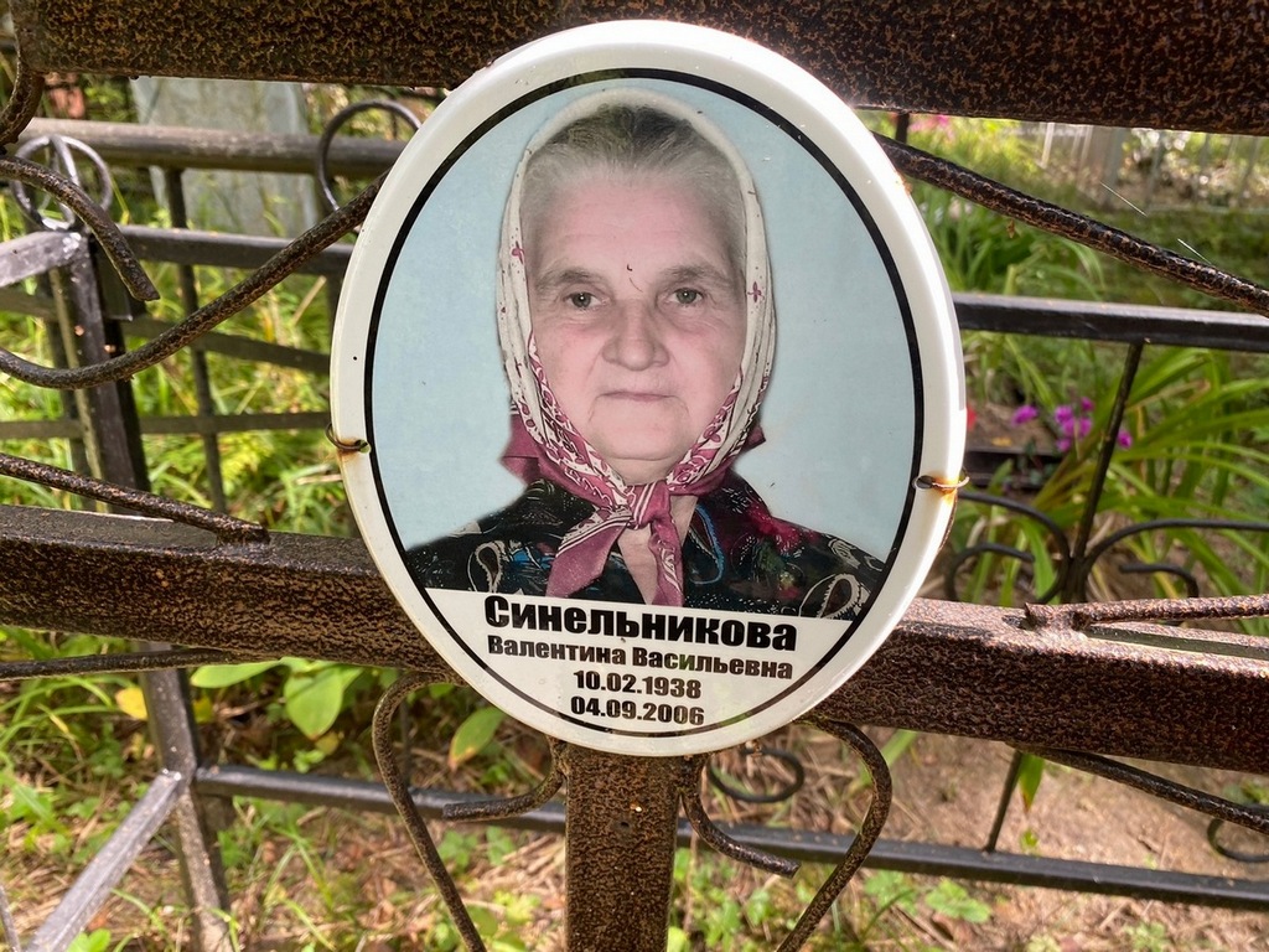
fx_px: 953
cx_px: 634
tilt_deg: -27.4
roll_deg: -1.2
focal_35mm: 26
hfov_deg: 67.3
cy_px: 476
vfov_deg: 53.1
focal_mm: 4.25
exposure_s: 1/141
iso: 32
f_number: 1.8
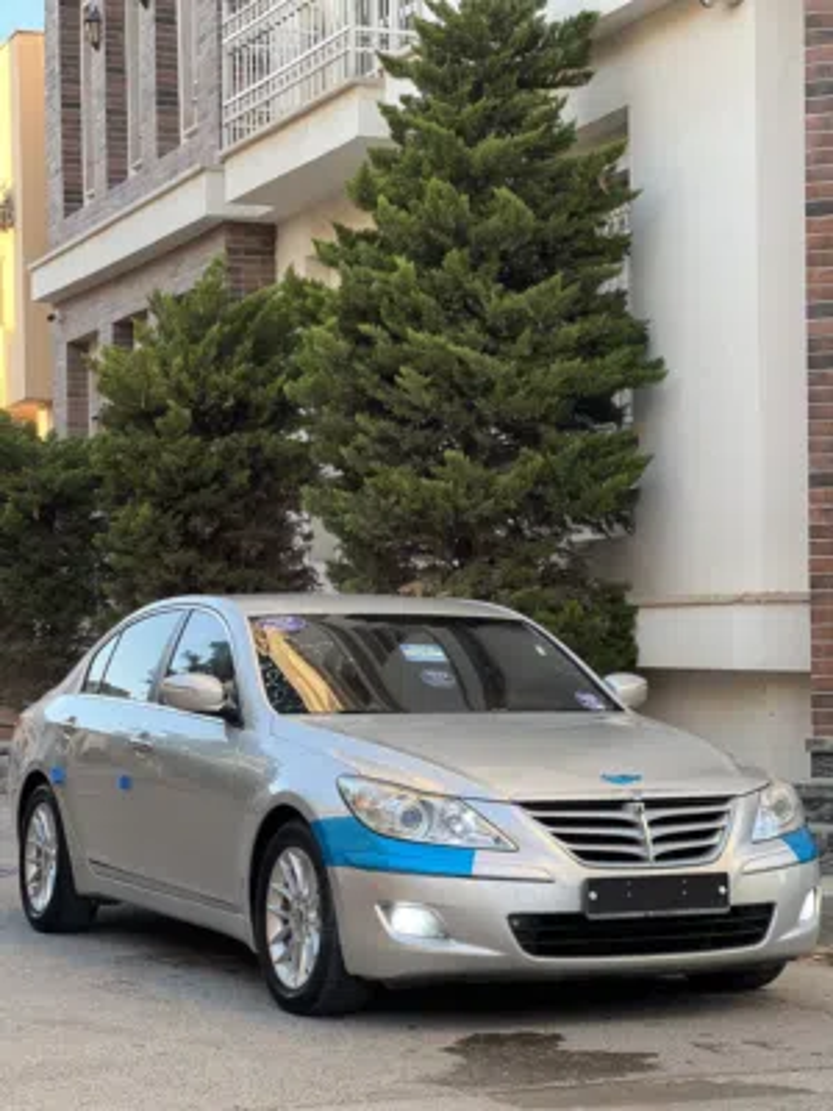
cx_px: 416
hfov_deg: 19.1
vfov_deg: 25.3
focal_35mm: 77
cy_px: 556
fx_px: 2471
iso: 100
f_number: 2.8
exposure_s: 1/121
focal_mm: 9
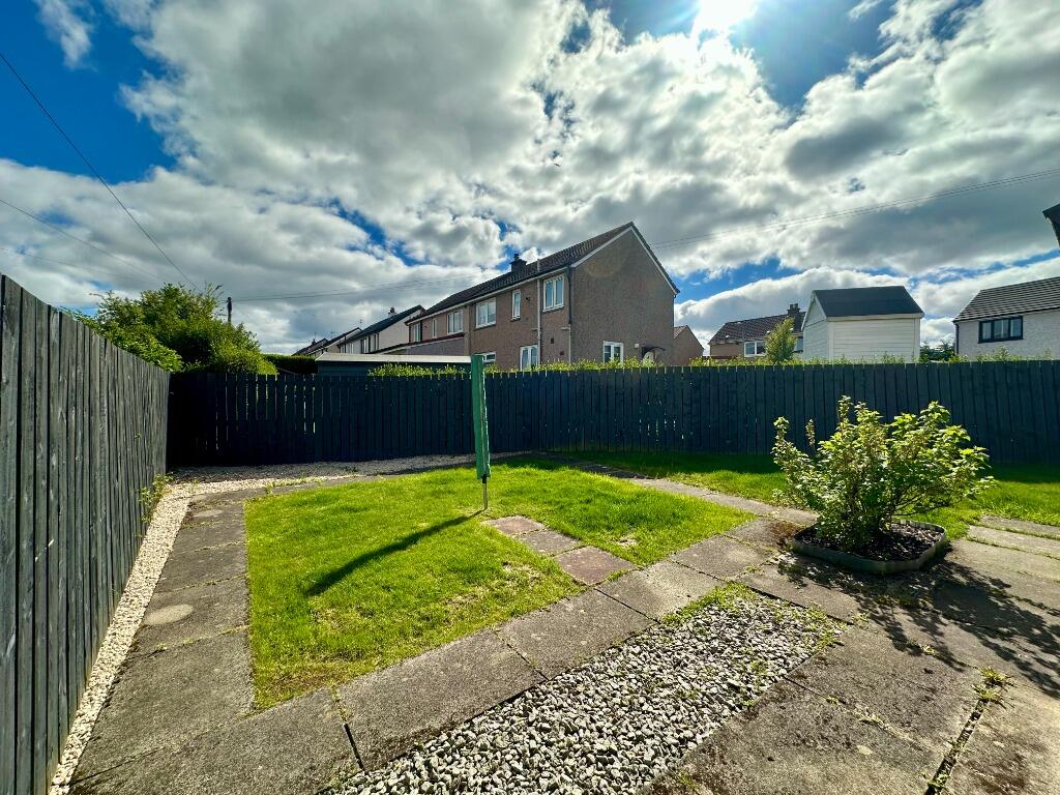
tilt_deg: +0.1
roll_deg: -0.3
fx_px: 429
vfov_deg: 85.7
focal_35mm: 14
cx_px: 530
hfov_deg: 102.1
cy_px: 398
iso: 50
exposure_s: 1/2506
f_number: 2.2
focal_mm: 2.22
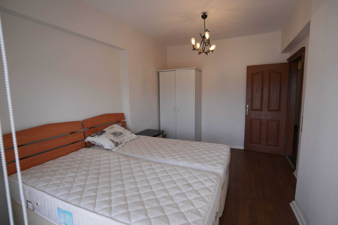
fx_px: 160
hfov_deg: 93.3
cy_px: 112
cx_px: 169
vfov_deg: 70.4
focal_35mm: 17
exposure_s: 1/160
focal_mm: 17
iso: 200
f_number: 4
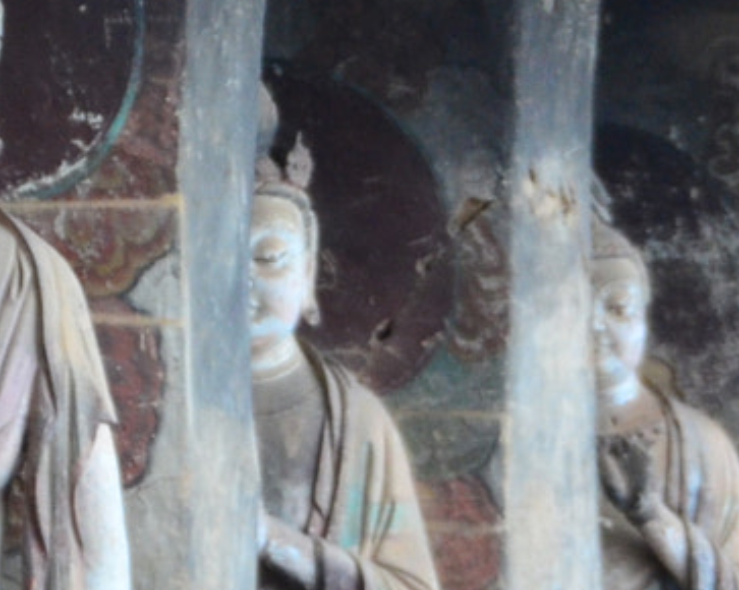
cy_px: -783
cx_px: -1148
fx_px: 9006
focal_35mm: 412
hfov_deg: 4.6
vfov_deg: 3.7
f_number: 5.6
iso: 640
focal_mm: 52
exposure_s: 1/30
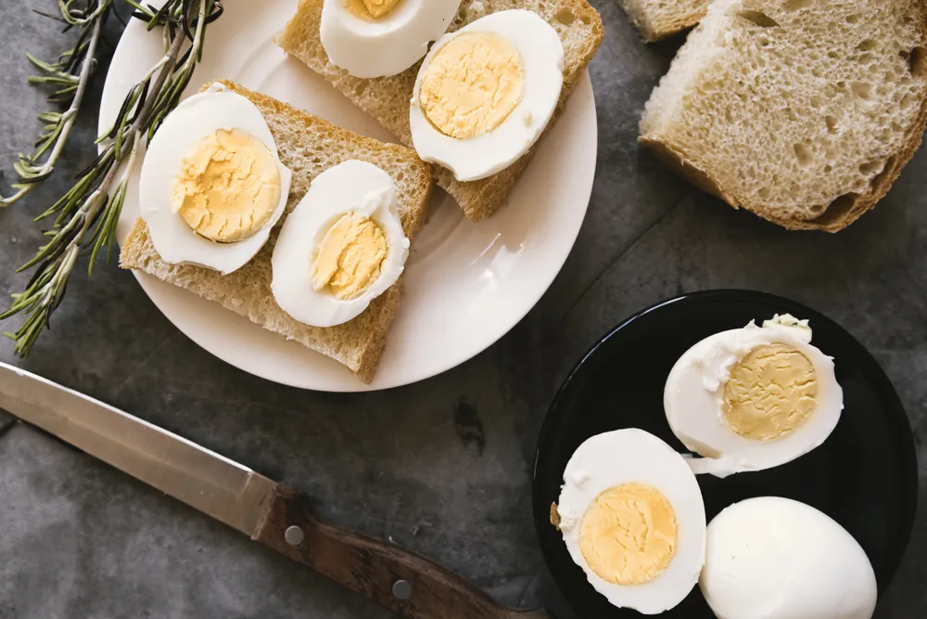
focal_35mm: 38
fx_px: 979
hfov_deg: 50.7
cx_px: 464
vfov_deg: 35.1
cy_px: 310
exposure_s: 1/80
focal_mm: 38
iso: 400
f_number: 5.6
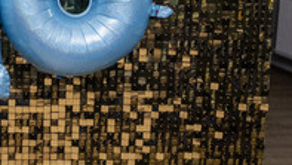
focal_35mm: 68
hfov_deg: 25.6
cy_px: 25
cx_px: -110
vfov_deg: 17.6
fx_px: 527
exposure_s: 1/125
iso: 1000
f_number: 2.5
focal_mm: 13
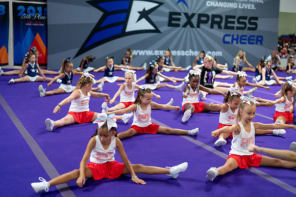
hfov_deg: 39.6
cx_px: 148
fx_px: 411
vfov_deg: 27.0
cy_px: 98
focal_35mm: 50
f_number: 1.2
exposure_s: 1/1000
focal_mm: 50
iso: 1600
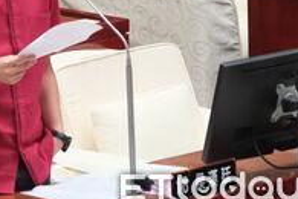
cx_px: 93
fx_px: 3046
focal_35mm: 368
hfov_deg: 5.6
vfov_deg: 3.7
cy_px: 15
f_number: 4
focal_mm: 119.2
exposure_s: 1/250
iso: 1600
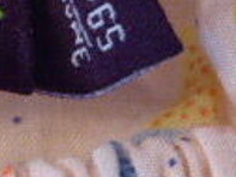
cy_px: 44
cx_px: -127
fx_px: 1589
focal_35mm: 233
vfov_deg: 6.4
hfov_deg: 8.3
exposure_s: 1/20
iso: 400
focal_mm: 7.9
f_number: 4.1
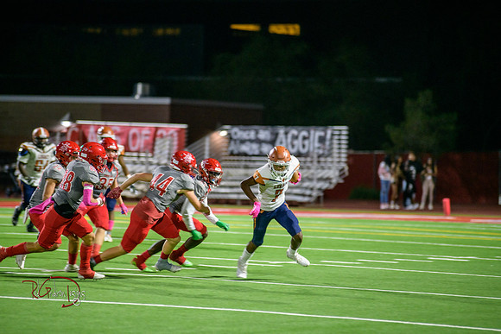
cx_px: 250
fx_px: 2784
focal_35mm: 200
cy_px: 167
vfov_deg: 6.9
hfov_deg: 10.3
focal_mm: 200
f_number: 2.8
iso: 1600
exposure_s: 1/250
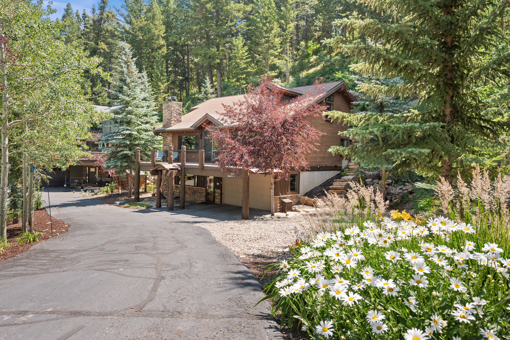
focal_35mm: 23
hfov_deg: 76.1
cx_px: 255
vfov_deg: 55.1
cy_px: 170
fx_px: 326
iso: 400
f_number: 7.1
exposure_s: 1/640
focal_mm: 23
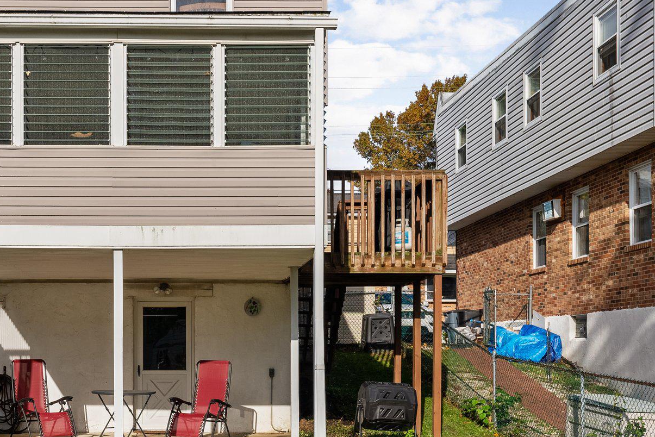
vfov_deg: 26.5
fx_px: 928
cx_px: 194
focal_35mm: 51
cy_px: 221
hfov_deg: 38.2
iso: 250
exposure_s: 1/1250
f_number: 7.1
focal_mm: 30
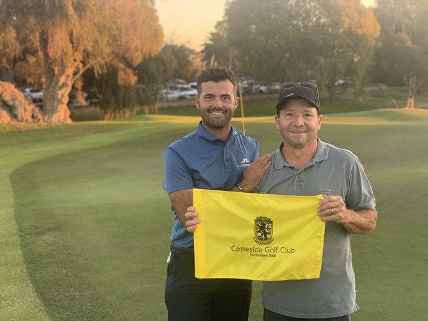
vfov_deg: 28.0
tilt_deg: -8.6
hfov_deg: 36.8
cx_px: 214
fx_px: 643
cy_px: 160
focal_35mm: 52
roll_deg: +0.7
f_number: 2.4
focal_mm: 6
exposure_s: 1/122
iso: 100
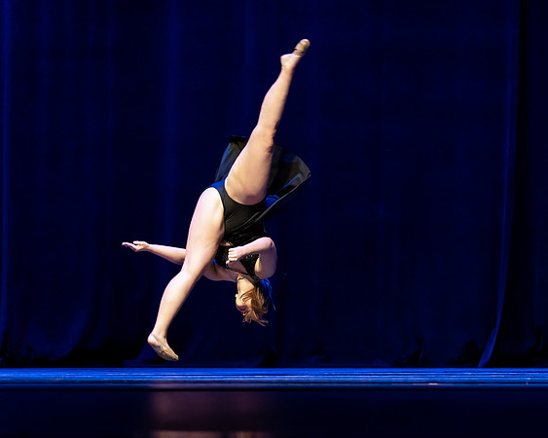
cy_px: 246
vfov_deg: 11.7
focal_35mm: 132
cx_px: 317
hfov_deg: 14.6
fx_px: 2133
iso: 4000
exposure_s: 1/640
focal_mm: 103
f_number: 2.8
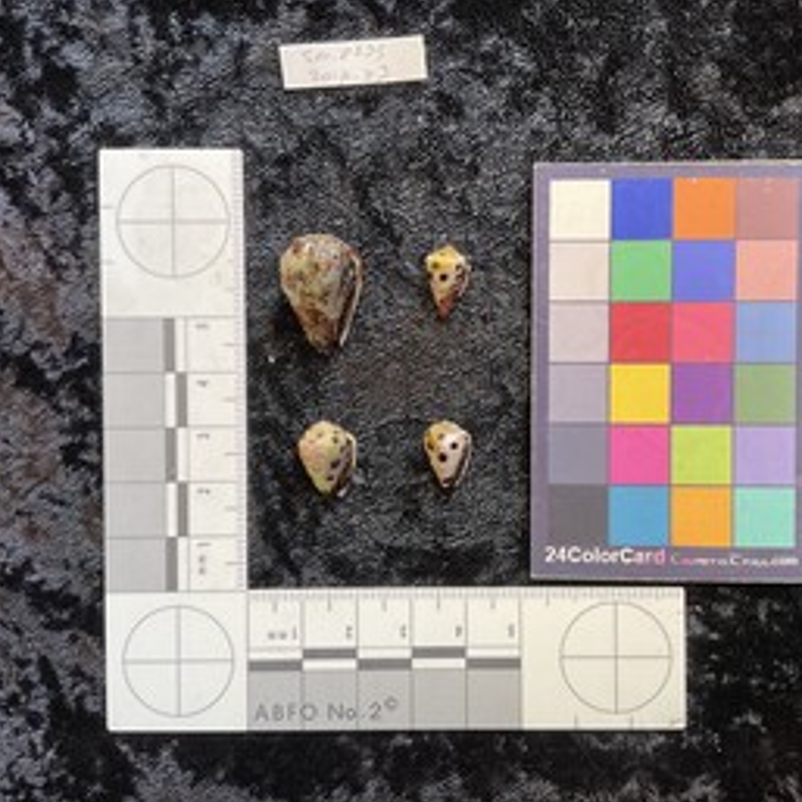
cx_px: 452
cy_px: 395
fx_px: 917
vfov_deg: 47.2
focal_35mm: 35
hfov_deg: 47.1
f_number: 1.8
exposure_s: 1/50
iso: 50
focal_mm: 3
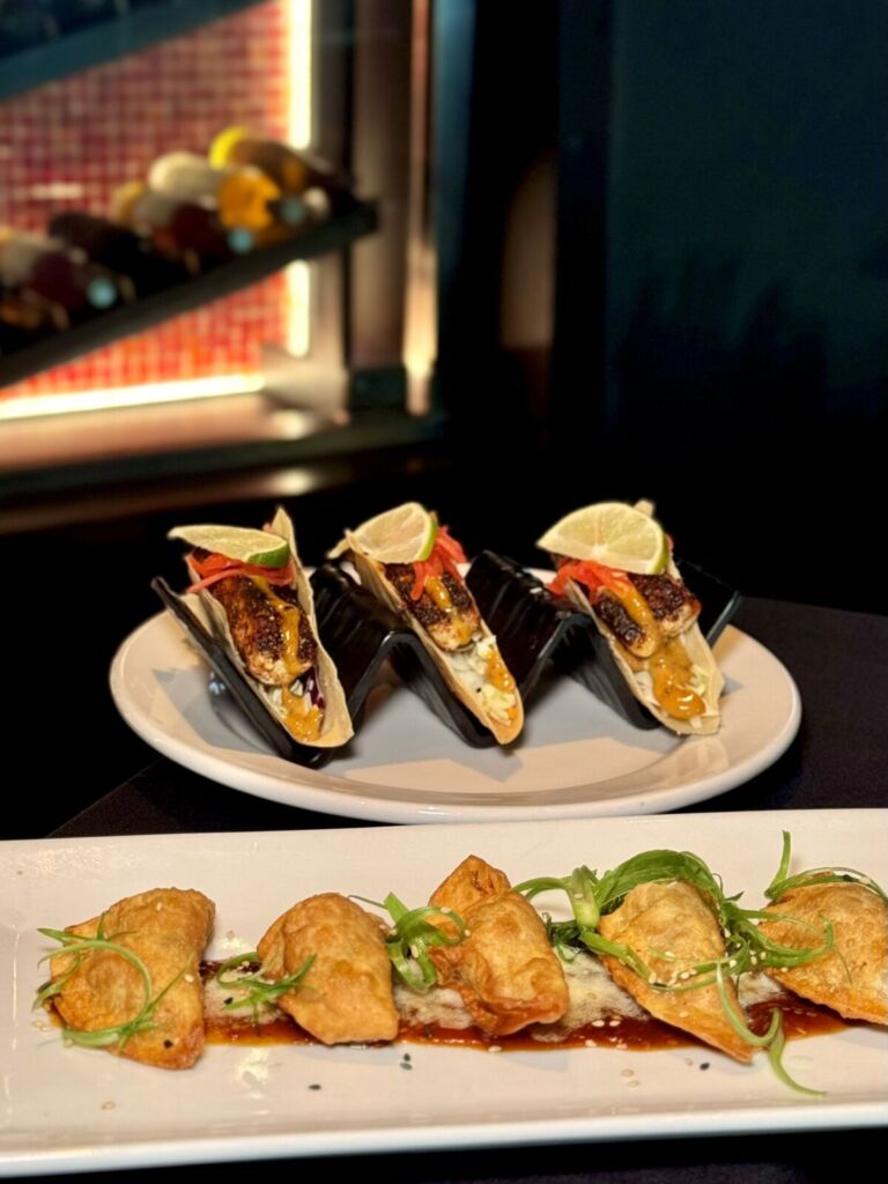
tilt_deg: -17.5
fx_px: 1642
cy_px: 592
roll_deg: -0.4
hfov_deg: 30.3
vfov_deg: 39.7
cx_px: 444
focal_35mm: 48
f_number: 1.78
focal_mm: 6.76
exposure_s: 1/60
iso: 160
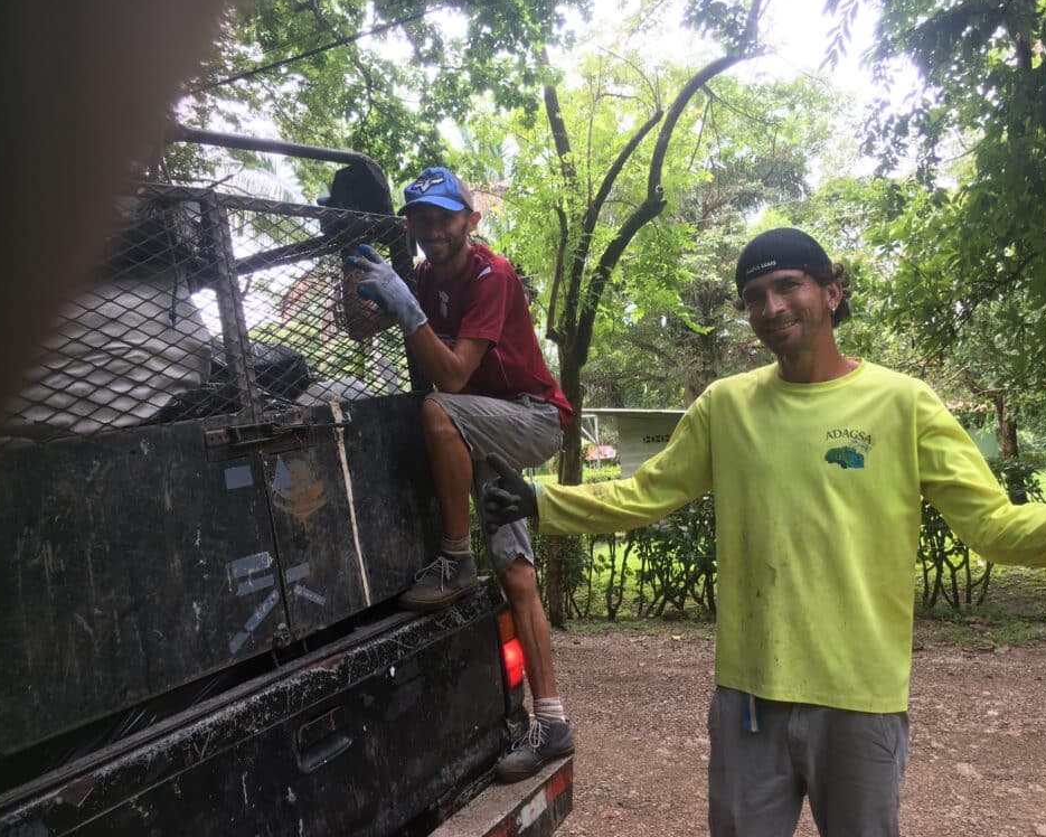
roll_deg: +5.2
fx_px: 960
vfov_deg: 47.1
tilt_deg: +1.8
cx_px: 524
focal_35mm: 31
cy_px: 425
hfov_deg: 57.2
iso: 25
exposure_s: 1/120
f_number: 2.2
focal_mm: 4.15
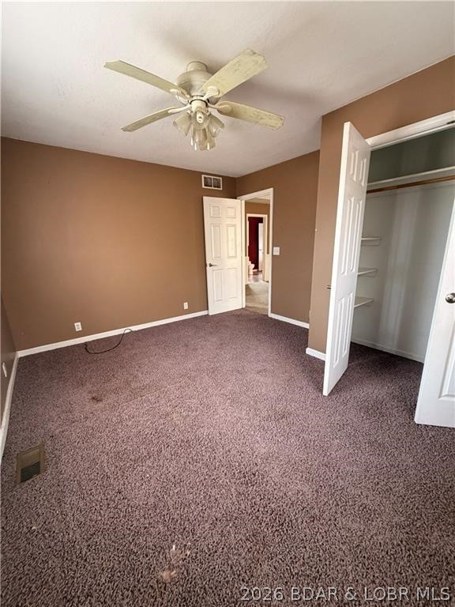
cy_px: 304
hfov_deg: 85.7
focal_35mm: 14
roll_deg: +1.5
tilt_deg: -13.8
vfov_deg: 102.1
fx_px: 245
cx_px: 228
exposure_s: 1/101
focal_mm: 2.22
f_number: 2.2
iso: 320
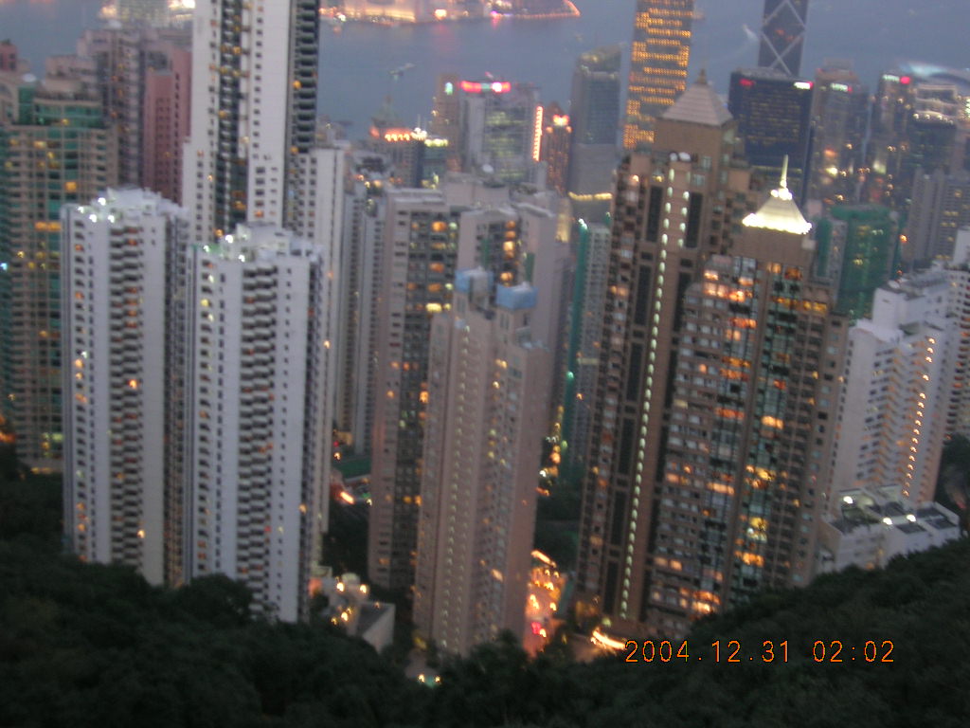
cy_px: 364
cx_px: 485
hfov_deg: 33.8
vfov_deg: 25.7
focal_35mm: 57
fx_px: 1597
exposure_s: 1.12
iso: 50
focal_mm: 8.6
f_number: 3.4
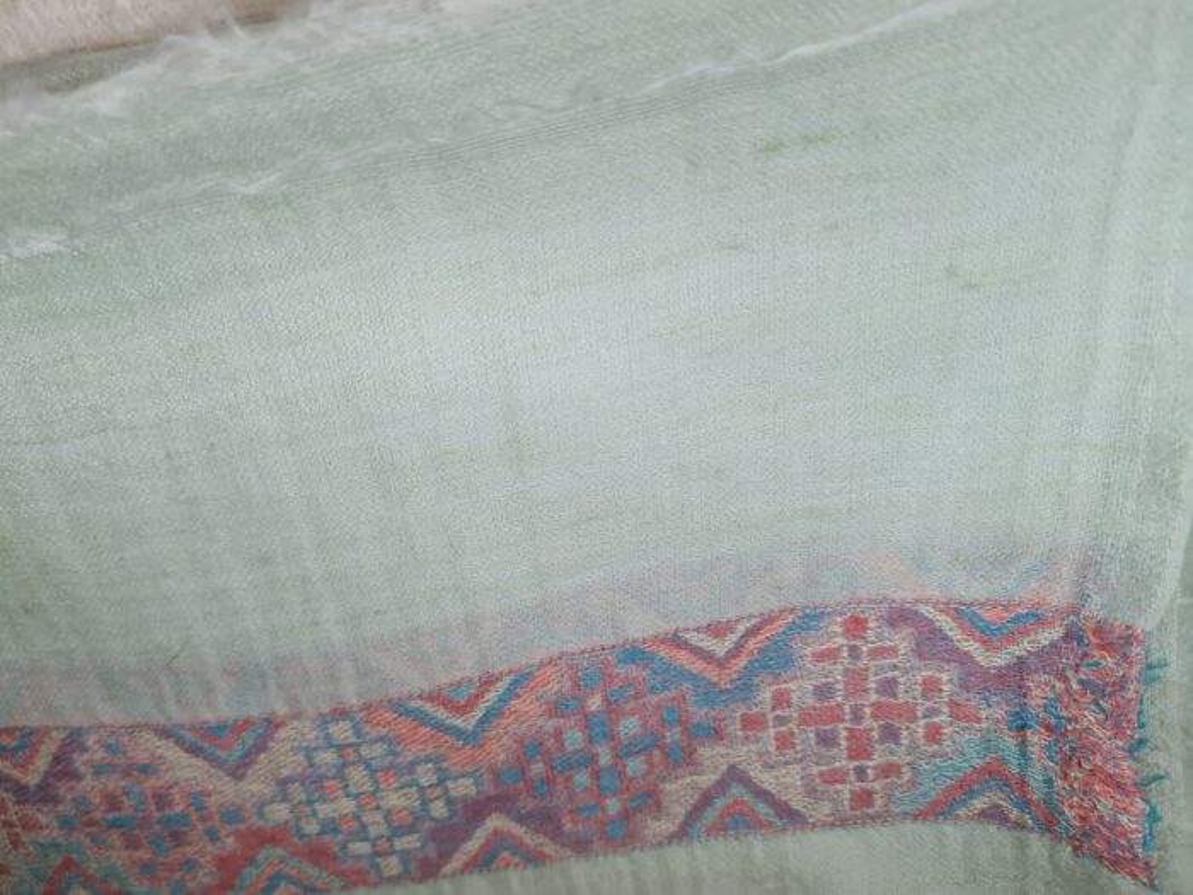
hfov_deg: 67.3
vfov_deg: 53.1
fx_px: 896
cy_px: 448
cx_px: 596
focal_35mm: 26
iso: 200
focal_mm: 5.4
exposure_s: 1/120
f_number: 1.8
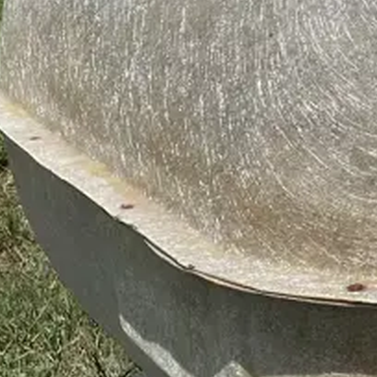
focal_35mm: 108
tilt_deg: -18.7
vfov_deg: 16.1
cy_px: 207
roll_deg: +1.8
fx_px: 1331
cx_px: 488
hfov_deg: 15.4
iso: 50
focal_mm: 4.2
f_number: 1.6
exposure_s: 1/7299
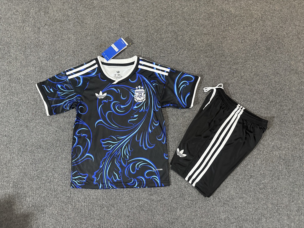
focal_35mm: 24
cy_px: 114
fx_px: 211
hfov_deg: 71.6
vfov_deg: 56.8
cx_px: 152
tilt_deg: -86.4
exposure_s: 1/50
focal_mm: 6.76
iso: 640
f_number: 1.78
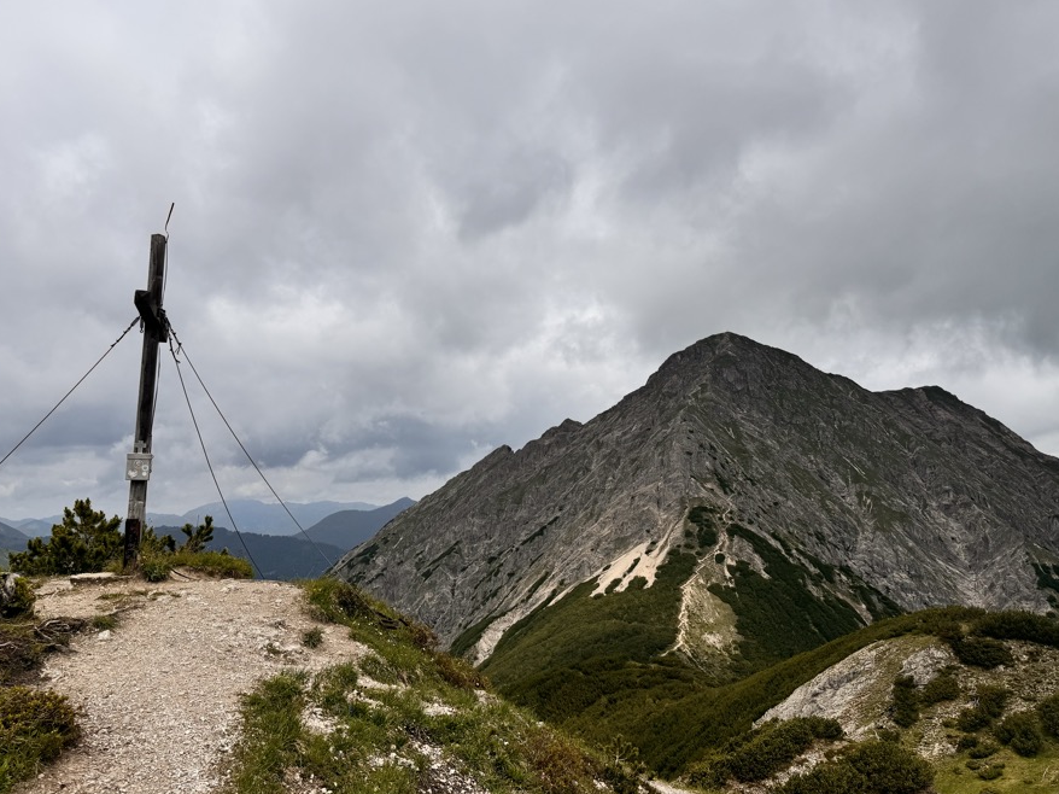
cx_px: 522
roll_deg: +1.5
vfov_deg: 49.7
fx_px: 856
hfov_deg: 63.5
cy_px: 381
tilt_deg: +7.7
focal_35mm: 28
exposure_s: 1/12346
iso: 80
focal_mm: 6.76
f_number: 1.78
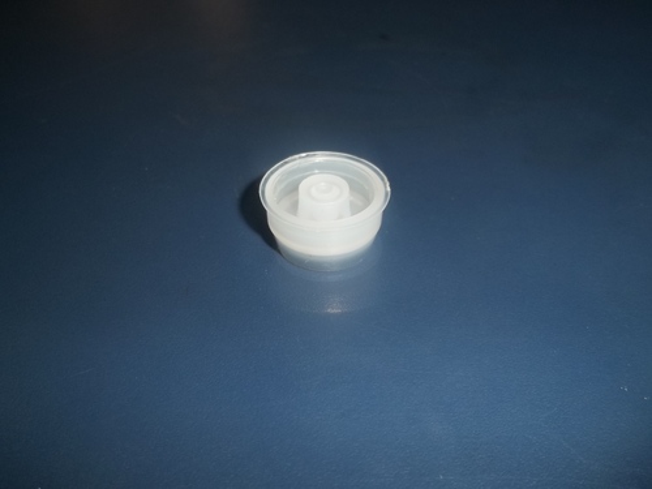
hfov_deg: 51.4
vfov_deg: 39.7
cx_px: 326
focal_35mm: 36
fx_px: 678
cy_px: 244
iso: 64
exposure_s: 1/30
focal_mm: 6.5
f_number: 3.1
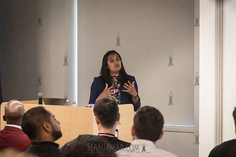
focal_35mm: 142
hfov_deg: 14.4
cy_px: 78
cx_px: 118
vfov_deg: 9.7
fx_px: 931
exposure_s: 1/250
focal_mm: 120
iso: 4000
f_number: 4.5
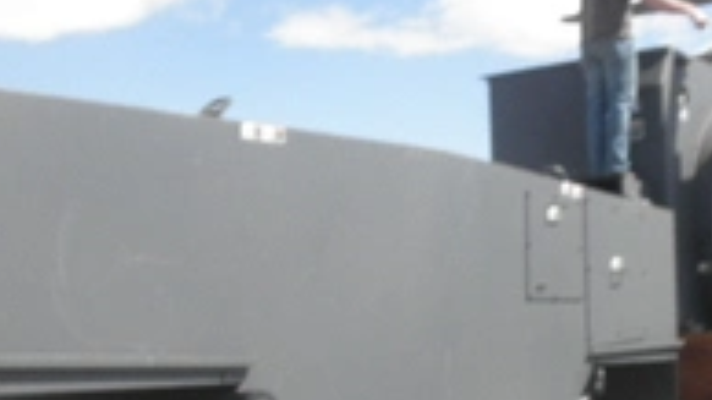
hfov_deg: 33.3
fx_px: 1189
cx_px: 404
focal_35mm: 63
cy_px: 246
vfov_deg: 19.1
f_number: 8.5
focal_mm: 5
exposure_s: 1/80
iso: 64
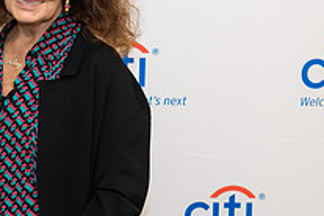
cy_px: 104
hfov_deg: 13.0
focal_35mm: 154
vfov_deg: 8.9
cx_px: -53
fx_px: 1386
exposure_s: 1/125
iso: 800
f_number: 4
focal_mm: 55
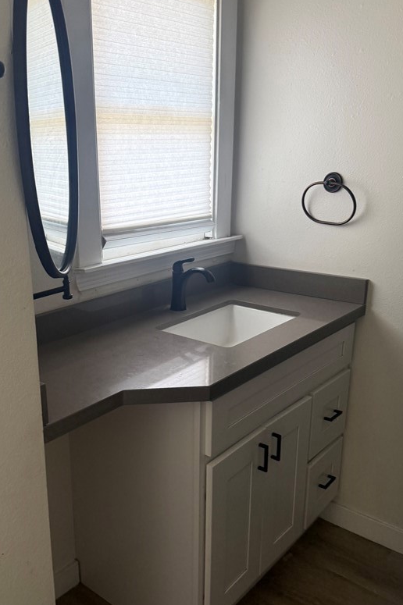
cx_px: 162
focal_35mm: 33
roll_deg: -0.3
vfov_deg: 57.2
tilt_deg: -16.9
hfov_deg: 39.8
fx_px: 555
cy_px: 329
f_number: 1.78
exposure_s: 1/122
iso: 200
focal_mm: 6.76
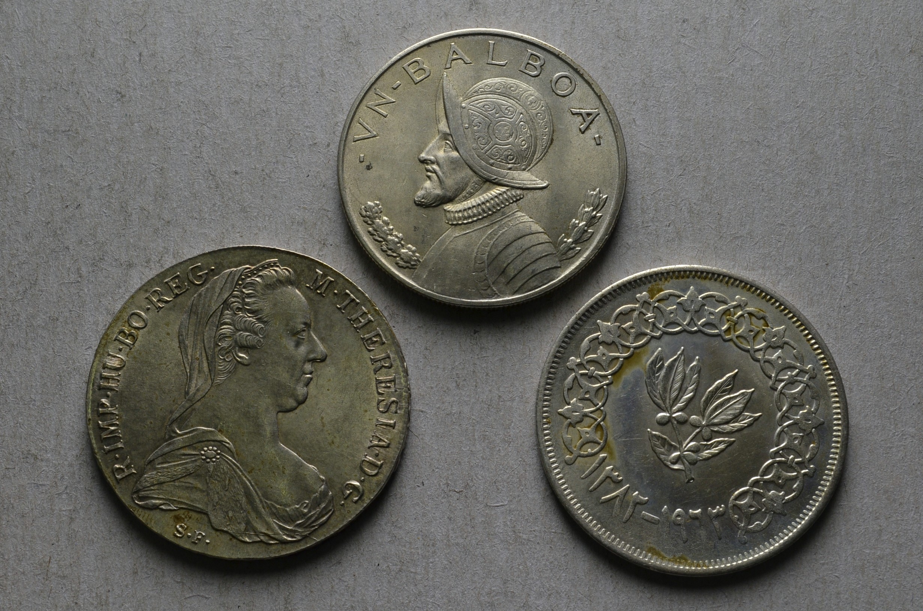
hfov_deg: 33.5
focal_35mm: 60
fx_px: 1535
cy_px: 306
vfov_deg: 22.5
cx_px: 462
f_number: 14
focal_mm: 40
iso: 400
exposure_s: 1/250
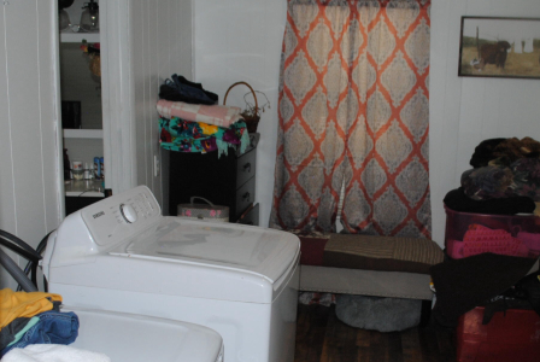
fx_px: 676
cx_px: 306
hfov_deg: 43.5
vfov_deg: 29.9
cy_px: 214
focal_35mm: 45
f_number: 4
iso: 400
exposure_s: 1/60
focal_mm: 18
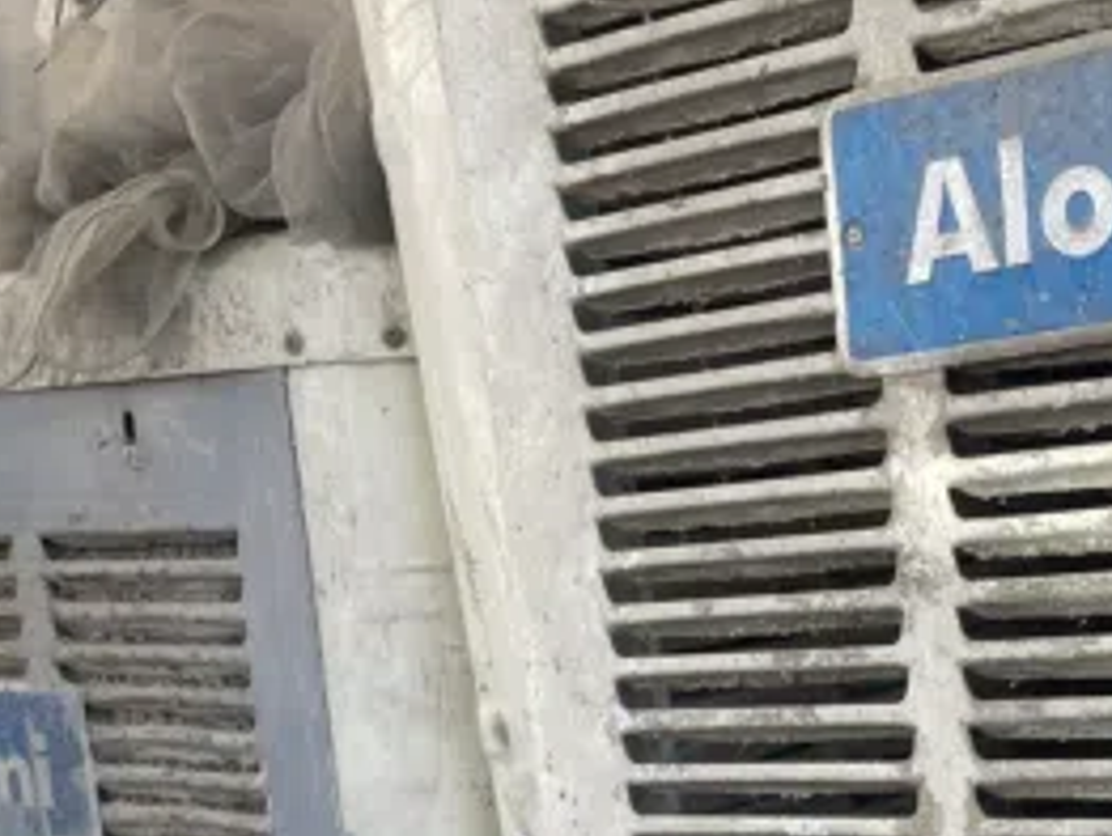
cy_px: 895
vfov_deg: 22.8
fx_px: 1961
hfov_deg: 30.1
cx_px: 1036
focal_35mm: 61
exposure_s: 1/151
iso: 32
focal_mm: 5.1
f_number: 1.6
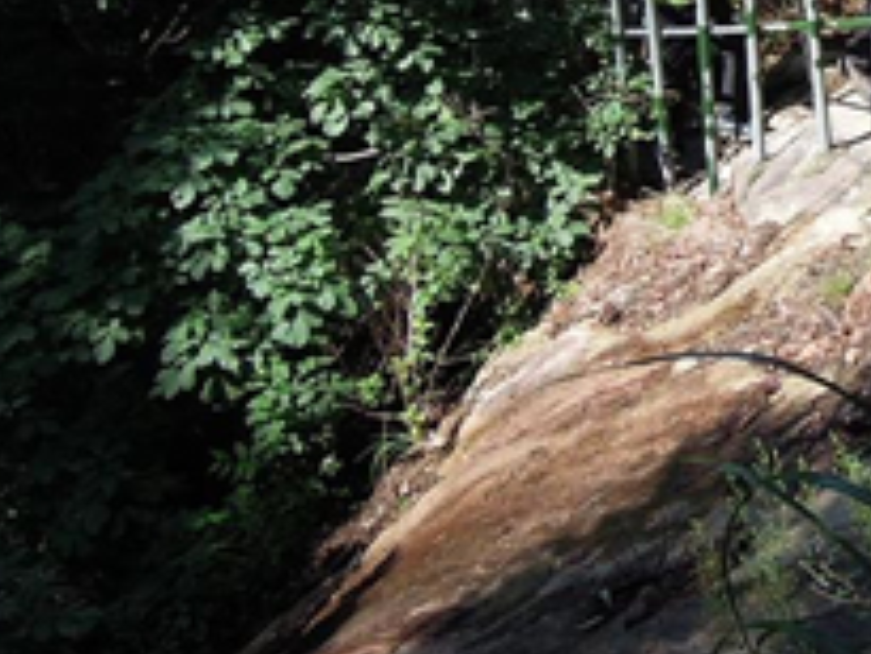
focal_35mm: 75
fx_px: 1888
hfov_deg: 24.5
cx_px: 918
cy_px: -115
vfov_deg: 18.7
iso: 160
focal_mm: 4.3
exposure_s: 1/1000
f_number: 2.8
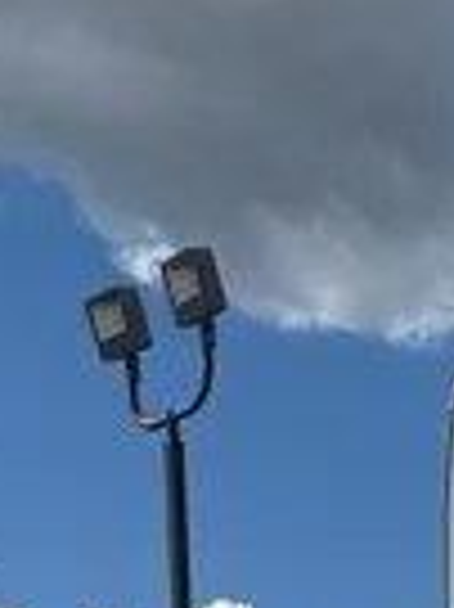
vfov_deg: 12.1
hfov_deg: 9.9
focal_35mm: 141
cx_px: 845
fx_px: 2470
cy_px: 1308
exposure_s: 1/6494
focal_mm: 5.1
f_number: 1.6
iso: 50
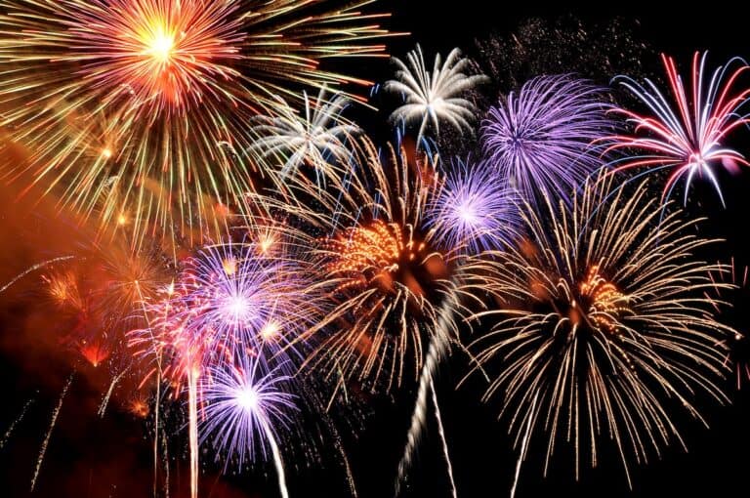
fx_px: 749
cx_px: 375
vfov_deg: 36.8
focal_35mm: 36
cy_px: 249
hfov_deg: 53.2
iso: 200
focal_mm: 24
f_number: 16
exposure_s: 3
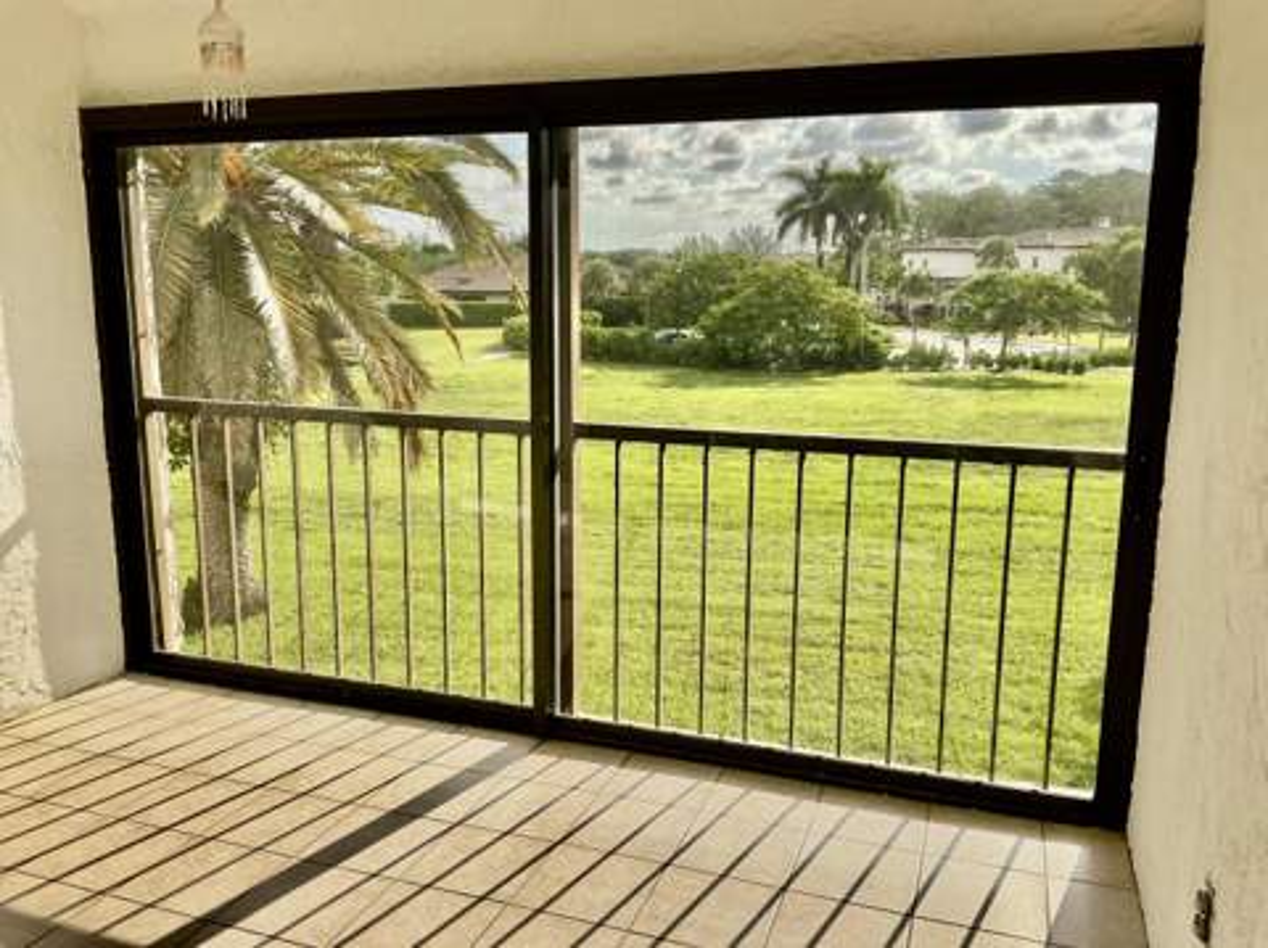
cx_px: 634
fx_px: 1061
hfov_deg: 61.7
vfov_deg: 48.2
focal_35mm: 29
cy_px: 474
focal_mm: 3
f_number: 1.8
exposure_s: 1/728
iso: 25
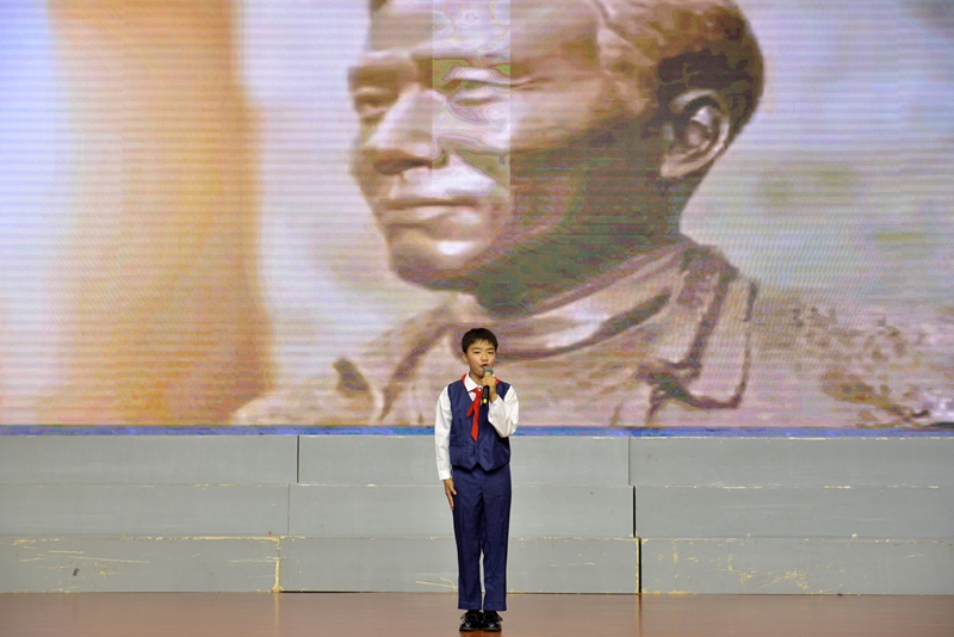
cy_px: 318
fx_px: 1856
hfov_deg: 28.8
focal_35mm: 70
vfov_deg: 19.5
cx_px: 477
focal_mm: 70
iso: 800
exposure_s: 1/250
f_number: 3.5
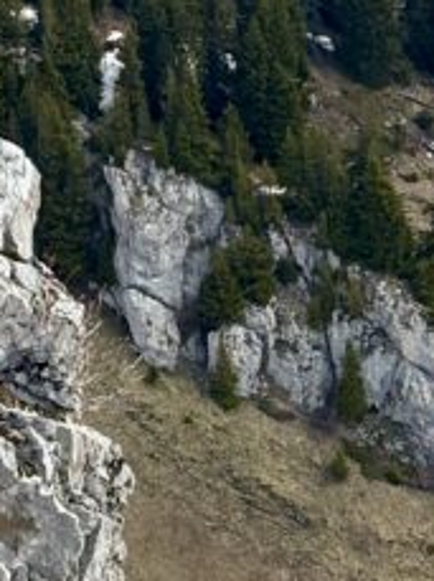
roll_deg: +2.9
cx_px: 23
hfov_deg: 6.3
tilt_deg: -6.0
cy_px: -414
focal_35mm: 233
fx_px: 3906
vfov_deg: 8.2
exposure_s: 1/3279
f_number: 1.6
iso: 40
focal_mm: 5.96
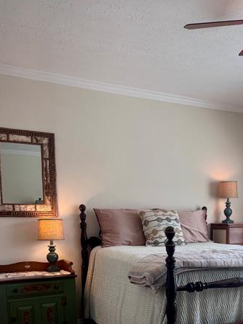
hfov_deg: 32.9
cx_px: 210
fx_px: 393
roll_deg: +1.9
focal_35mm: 42
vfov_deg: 42.6
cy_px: 263
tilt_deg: -6.4
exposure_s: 1/258
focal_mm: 6.76
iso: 80
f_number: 1.78
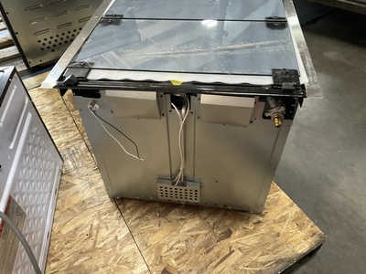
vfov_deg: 48.2
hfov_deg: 61.7
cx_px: 183
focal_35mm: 29
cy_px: 137
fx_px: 307
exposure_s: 1/40
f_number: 1.8
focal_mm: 3
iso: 200
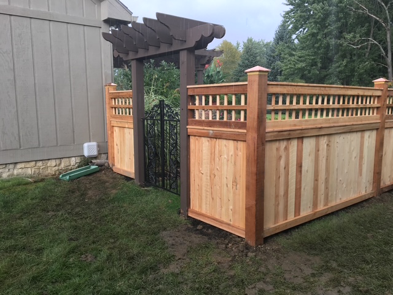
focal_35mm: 29
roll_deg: +0.1
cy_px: 148
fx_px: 329
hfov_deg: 61.7
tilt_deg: -7.3
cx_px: 196
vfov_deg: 48.2
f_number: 2.2
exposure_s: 1/138
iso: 25
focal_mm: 4.15
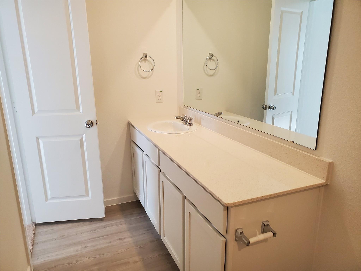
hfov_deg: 67.3
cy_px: 136
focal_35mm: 26
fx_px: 271
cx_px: 180
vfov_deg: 53.1
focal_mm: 4.3
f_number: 2.4
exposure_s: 1/120
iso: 320
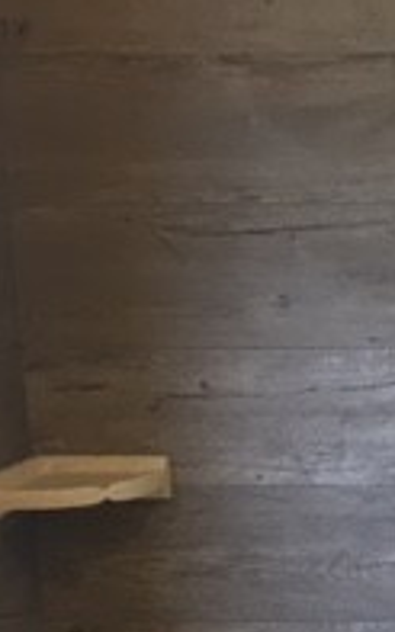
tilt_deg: -11.4
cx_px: 562
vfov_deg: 20.4
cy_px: 552
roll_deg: +1.0
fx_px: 1724
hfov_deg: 12.5
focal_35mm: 100
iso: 64
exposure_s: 1/30
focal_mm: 4.15
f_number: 2.2
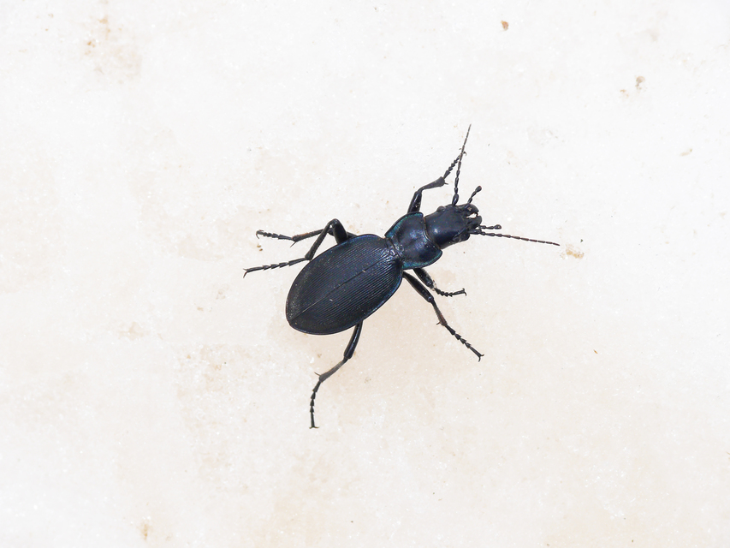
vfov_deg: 8.3
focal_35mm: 179
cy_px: 274
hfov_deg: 11.0
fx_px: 3775
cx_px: 365
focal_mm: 37.9
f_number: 6.3
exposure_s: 1/400
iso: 100
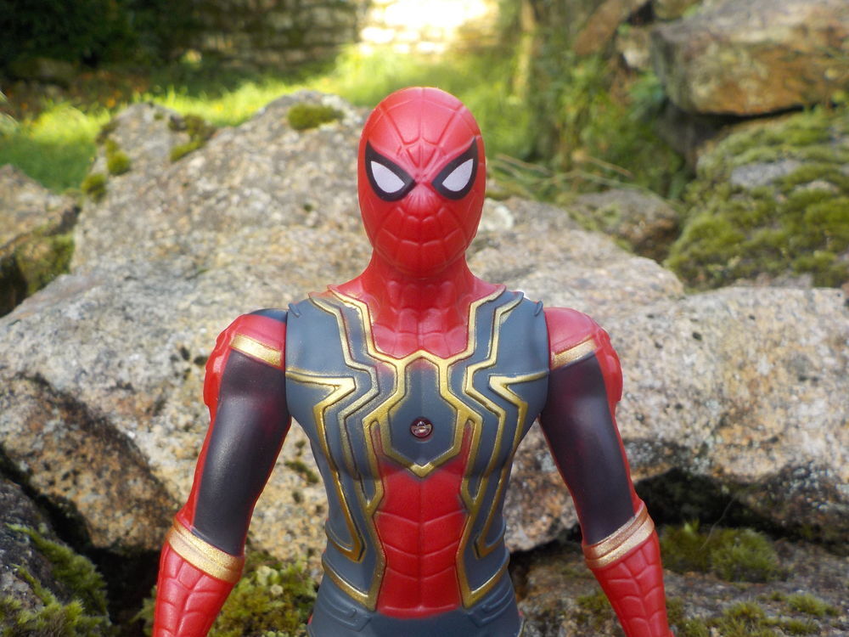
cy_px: 318
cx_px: 424
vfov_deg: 46.8
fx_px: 736
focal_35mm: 30
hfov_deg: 60.0
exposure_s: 1/160
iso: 125
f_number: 3.3
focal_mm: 4.1
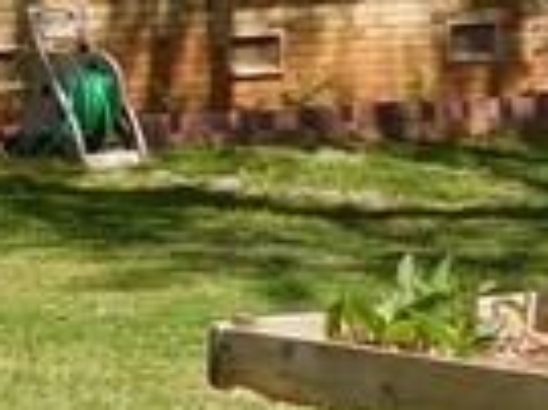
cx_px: -869
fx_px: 3590
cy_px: -130
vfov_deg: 6.5
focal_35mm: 227
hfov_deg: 7.9
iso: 125
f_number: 3.2
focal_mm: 5.3
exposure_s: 1/1000
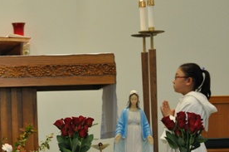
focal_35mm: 285
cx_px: -3
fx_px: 1810
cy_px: 75
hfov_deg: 7.2
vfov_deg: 4.8
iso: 800
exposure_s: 1/40
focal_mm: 82
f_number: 4.2
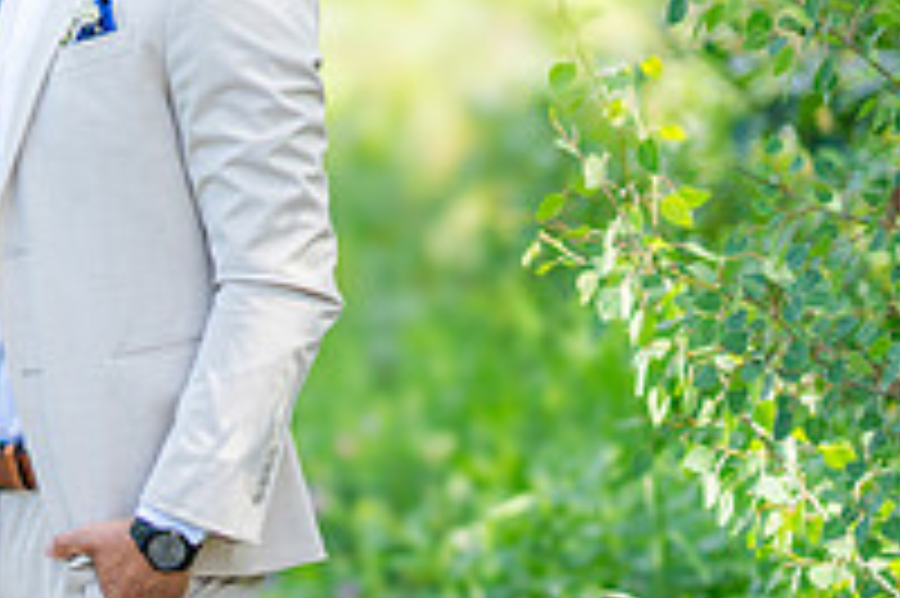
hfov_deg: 8.2
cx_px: -333
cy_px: 169
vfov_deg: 5.6
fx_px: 6170
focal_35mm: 247
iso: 100
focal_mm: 85
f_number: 1.4
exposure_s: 1/1250
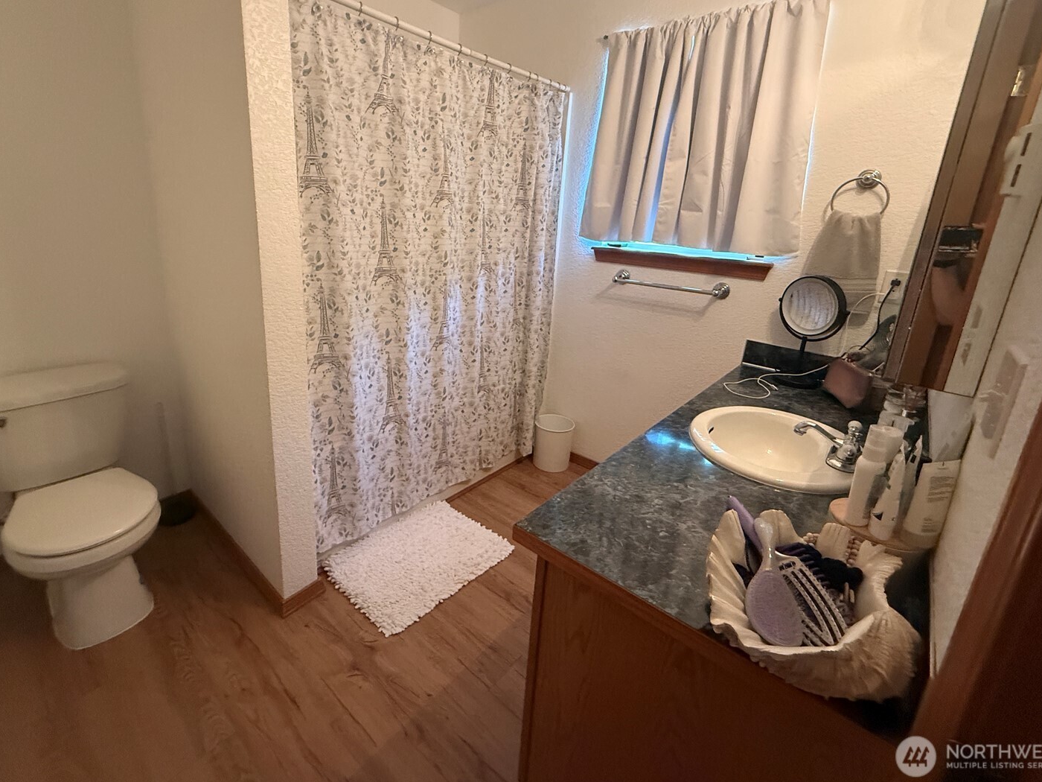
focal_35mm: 16
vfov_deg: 77.7
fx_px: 482
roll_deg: -2.6
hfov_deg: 94.4
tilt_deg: -14.4
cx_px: 493
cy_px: 340
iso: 640
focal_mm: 2.22
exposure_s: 1/60
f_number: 2.2
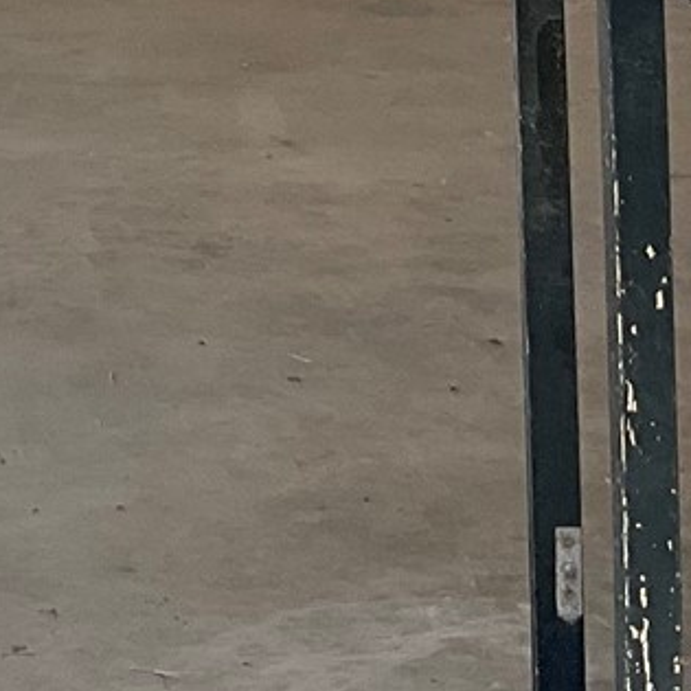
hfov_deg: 11.0
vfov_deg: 10.2
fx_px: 3523
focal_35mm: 156
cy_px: -744
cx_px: -151
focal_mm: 3
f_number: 1.8
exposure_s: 1/1412
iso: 16
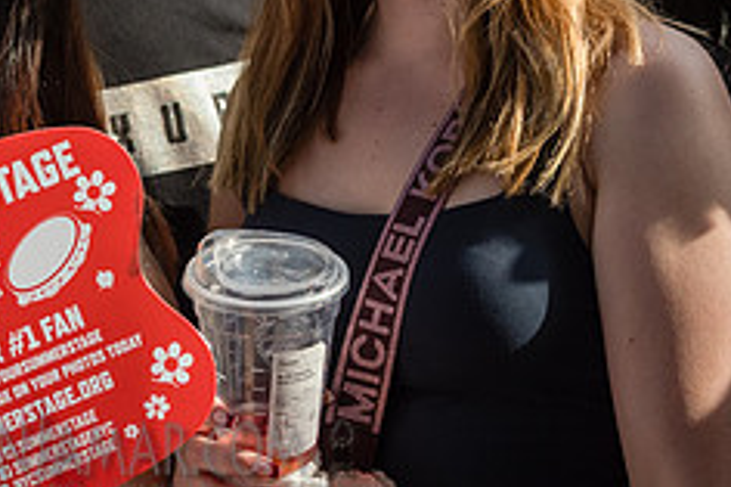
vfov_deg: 11.4
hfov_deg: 17.2
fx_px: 2394
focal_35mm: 118
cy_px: -79
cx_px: 146
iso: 500
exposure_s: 1/2000
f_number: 3.5
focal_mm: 48
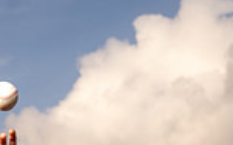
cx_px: 80
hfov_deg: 14.6
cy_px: 336
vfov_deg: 8.4
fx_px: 907
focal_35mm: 143
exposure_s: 1/1600
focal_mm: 47
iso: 250
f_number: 4
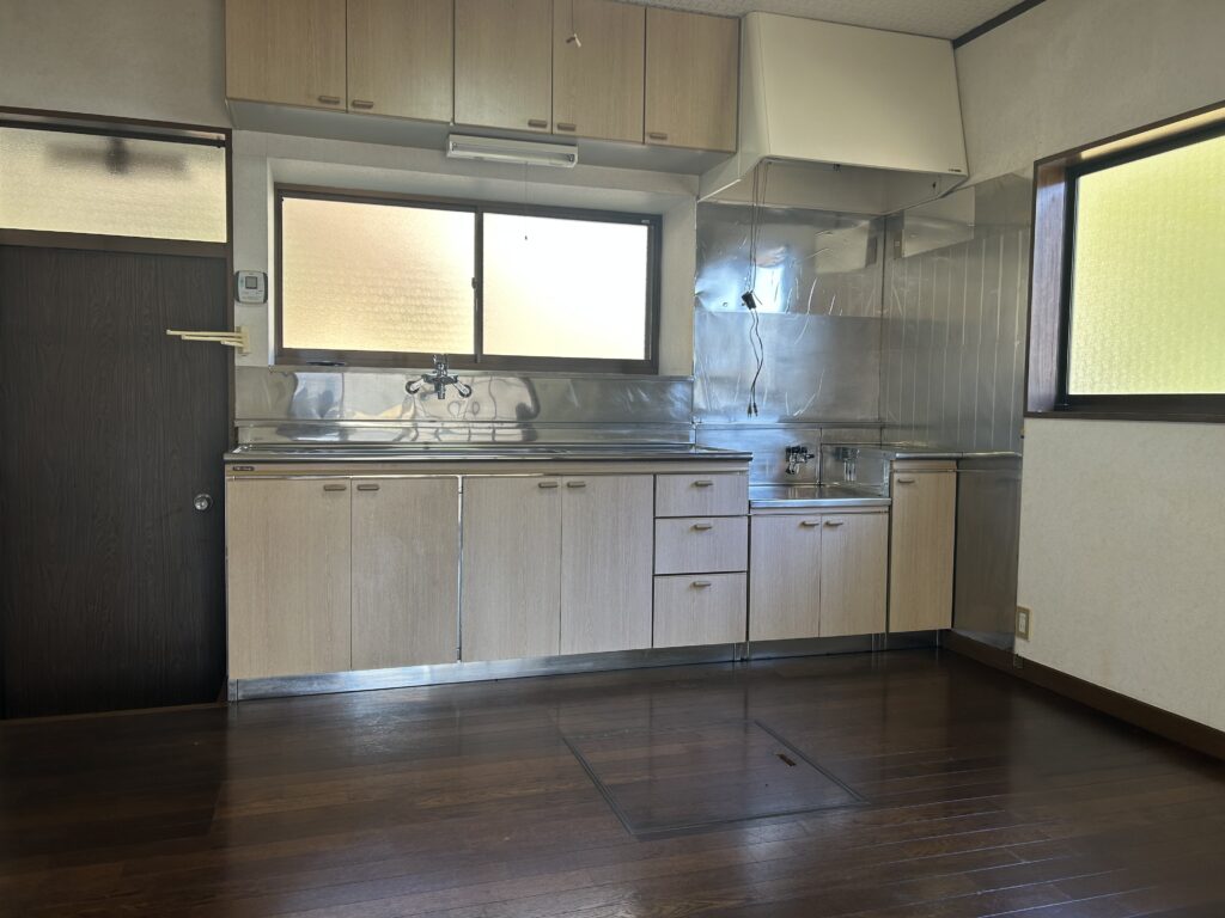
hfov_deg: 67.3
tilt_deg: -3.2
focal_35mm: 26
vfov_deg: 53.1
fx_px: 920
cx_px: 612
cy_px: 459
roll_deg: -0.9
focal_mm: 5.7
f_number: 1.5
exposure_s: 1/100
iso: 32
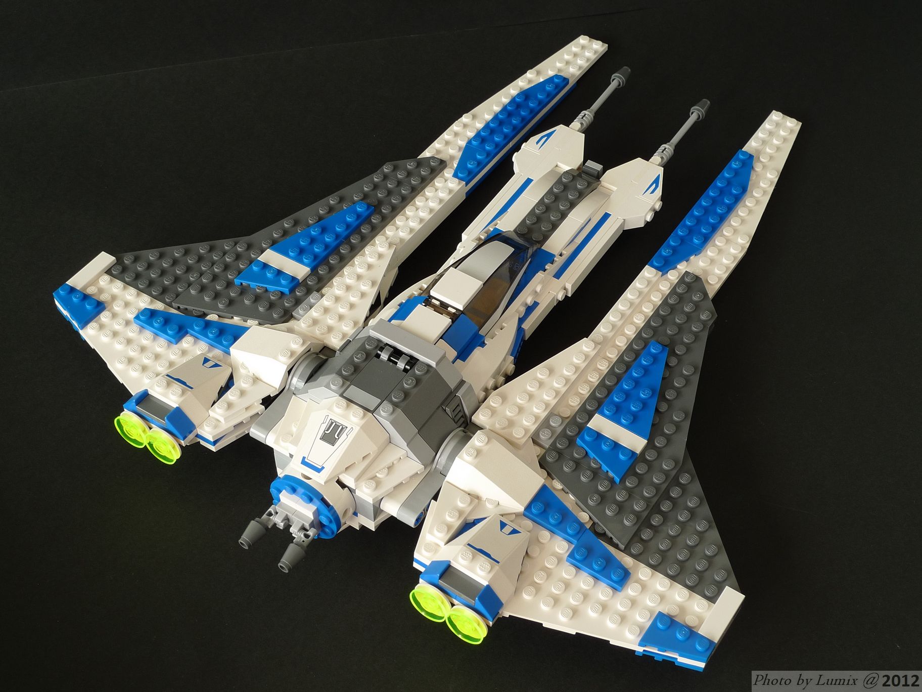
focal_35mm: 52
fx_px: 1385
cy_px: 346
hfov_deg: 36.8
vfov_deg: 28.0
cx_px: 461
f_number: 4.5
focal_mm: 11.1
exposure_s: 1/40
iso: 80
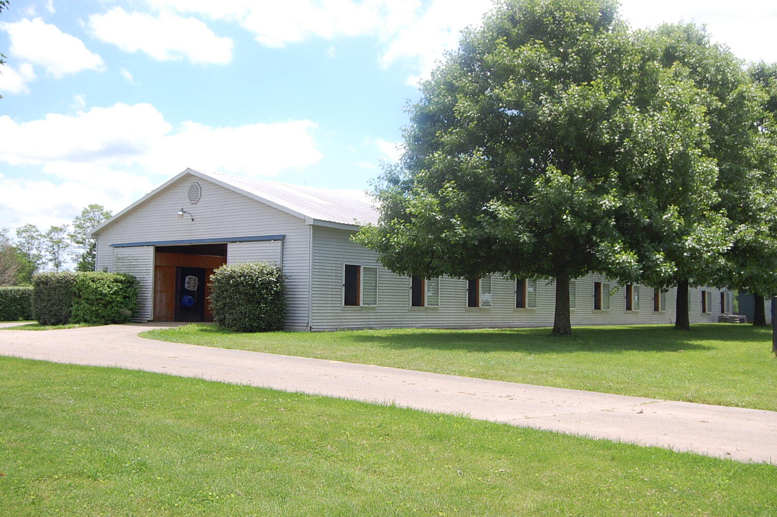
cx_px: 388
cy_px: 258
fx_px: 906
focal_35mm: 42
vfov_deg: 31.8
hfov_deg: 46.4
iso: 200
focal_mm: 28
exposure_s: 1/500
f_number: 6.3
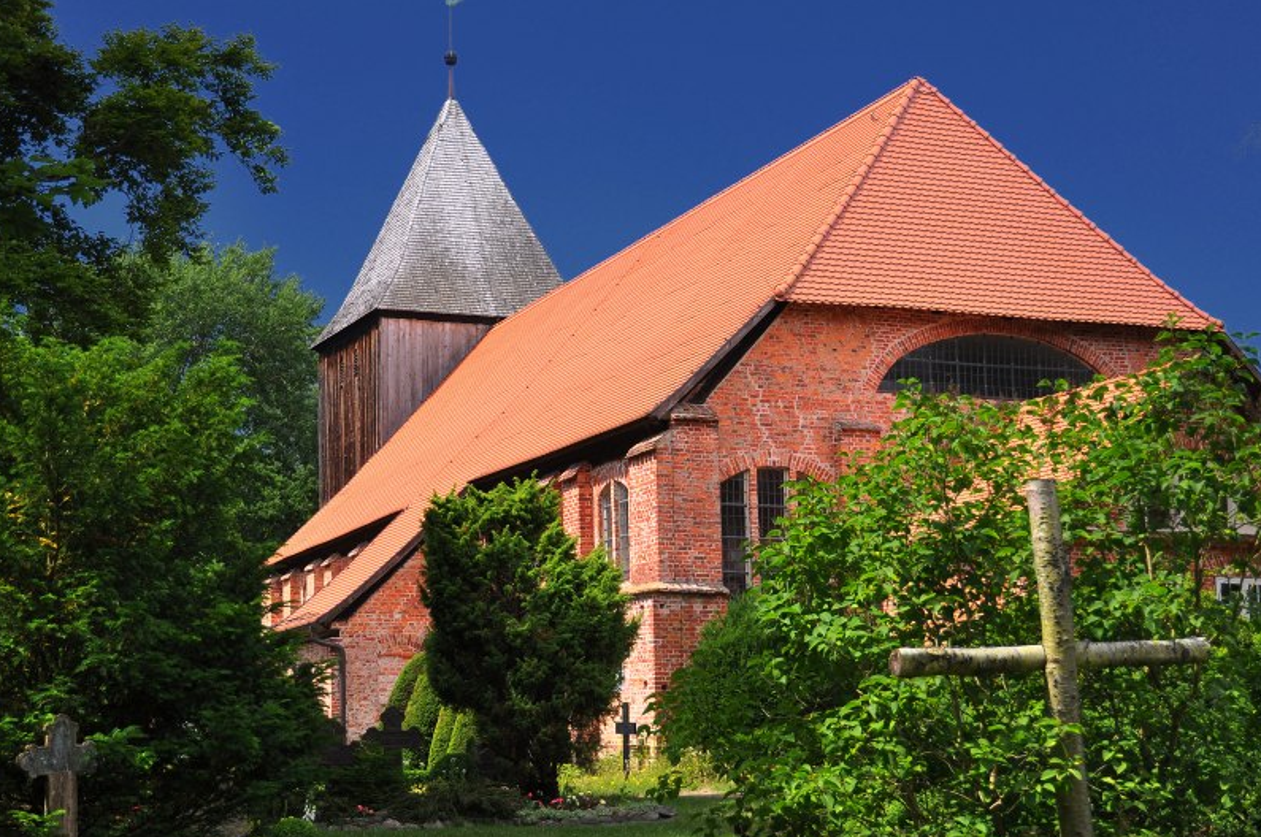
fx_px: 2087
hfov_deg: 33.6
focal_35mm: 60
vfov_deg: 22.7
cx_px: 665
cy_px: 480
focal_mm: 31
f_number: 4.5
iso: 250
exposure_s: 1/320
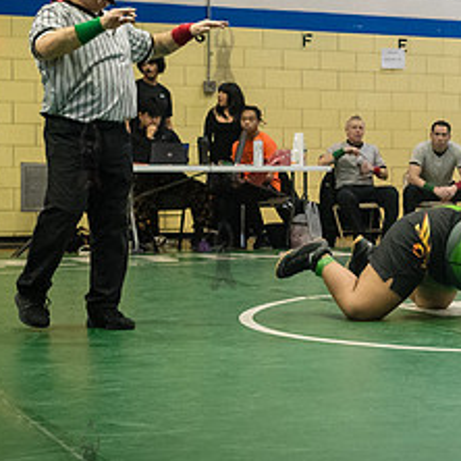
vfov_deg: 18.3
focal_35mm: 95
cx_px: 537
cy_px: 217
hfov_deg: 17.5
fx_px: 1431
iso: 6400
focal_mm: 35
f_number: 4
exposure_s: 1/400
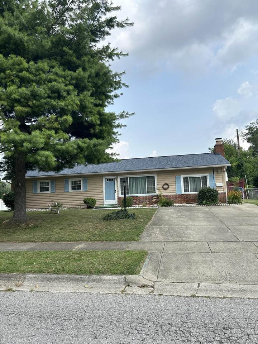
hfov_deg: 53.1
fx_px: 258
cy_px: 172
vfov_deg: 67.3
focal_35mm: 26
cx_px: 129
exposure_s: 1/3831
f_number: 1.5
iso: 50
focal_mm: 5.7
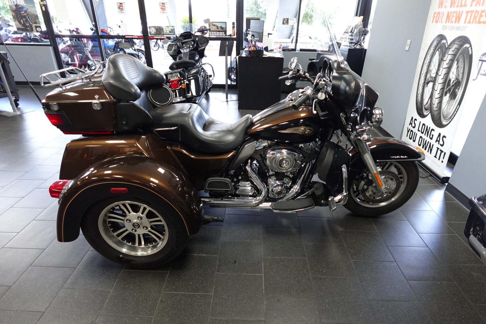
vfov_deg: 61.9
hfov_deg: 84.0
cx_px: 243
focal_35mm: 20
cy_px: 162
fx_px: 270
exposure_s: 1/80
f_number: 2
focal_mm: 7.6
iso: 640
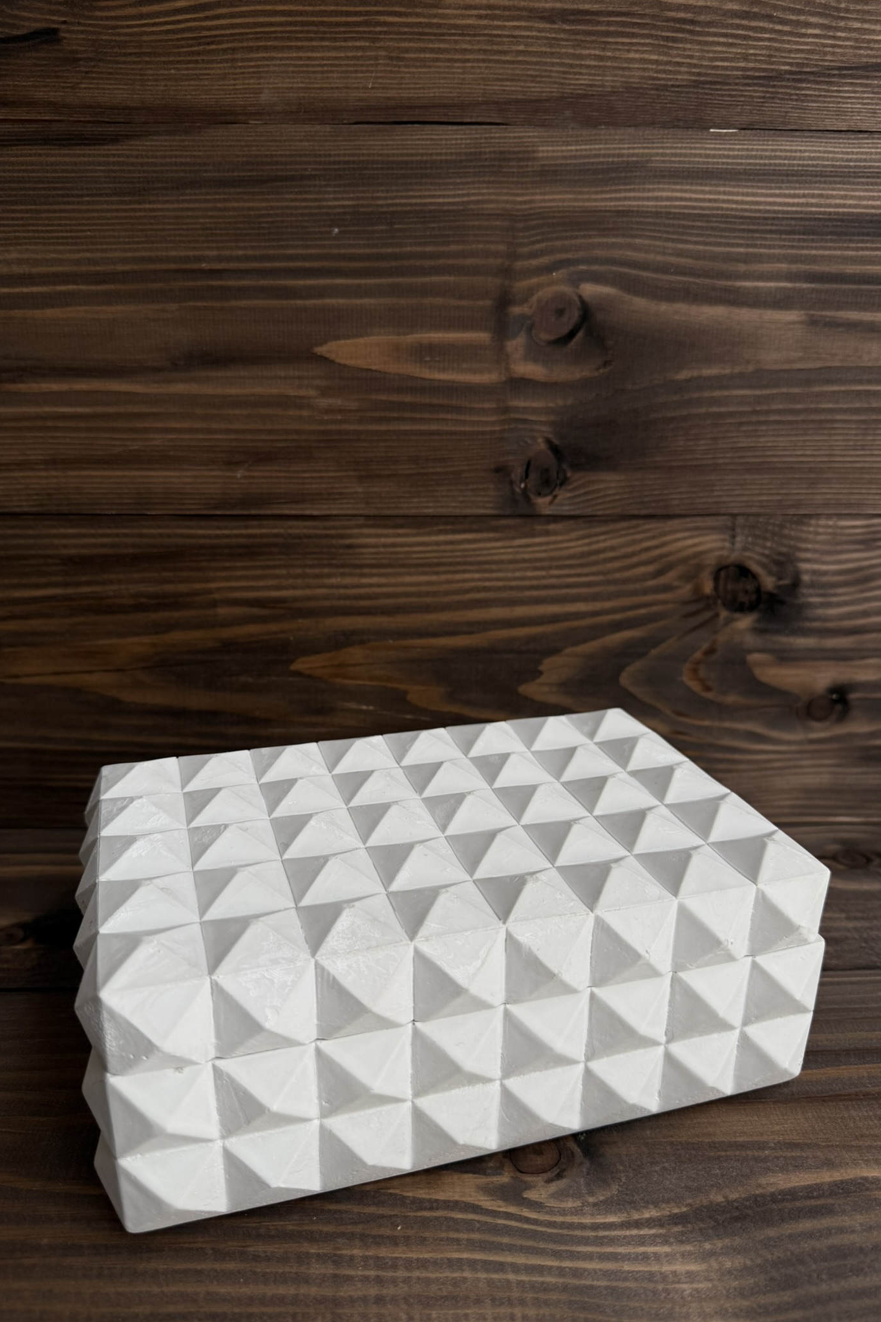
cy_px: 661
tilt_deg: -21.1
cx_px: 412
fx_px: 918
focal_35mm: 25
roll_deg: -0.9
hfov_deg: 51.2
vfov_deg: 71.5
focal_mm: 6.76
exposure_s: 1/121
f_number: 1.78
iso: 80
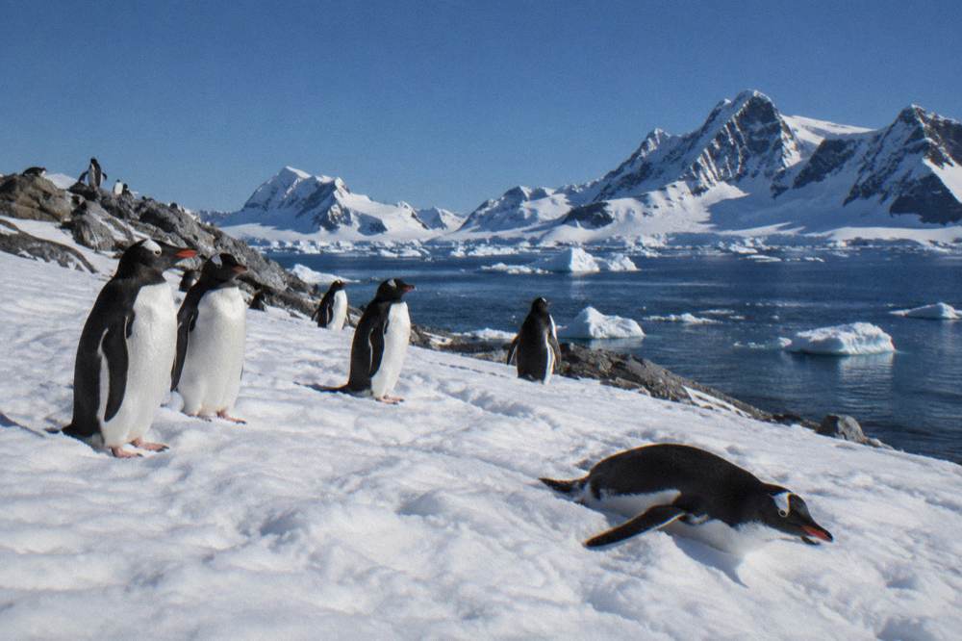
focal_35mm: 48
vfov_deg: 28.1
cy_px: 320
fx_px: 1282
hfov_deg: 41.1
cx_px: 481
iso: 320
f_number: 4
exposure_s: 1/3200
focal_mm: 48
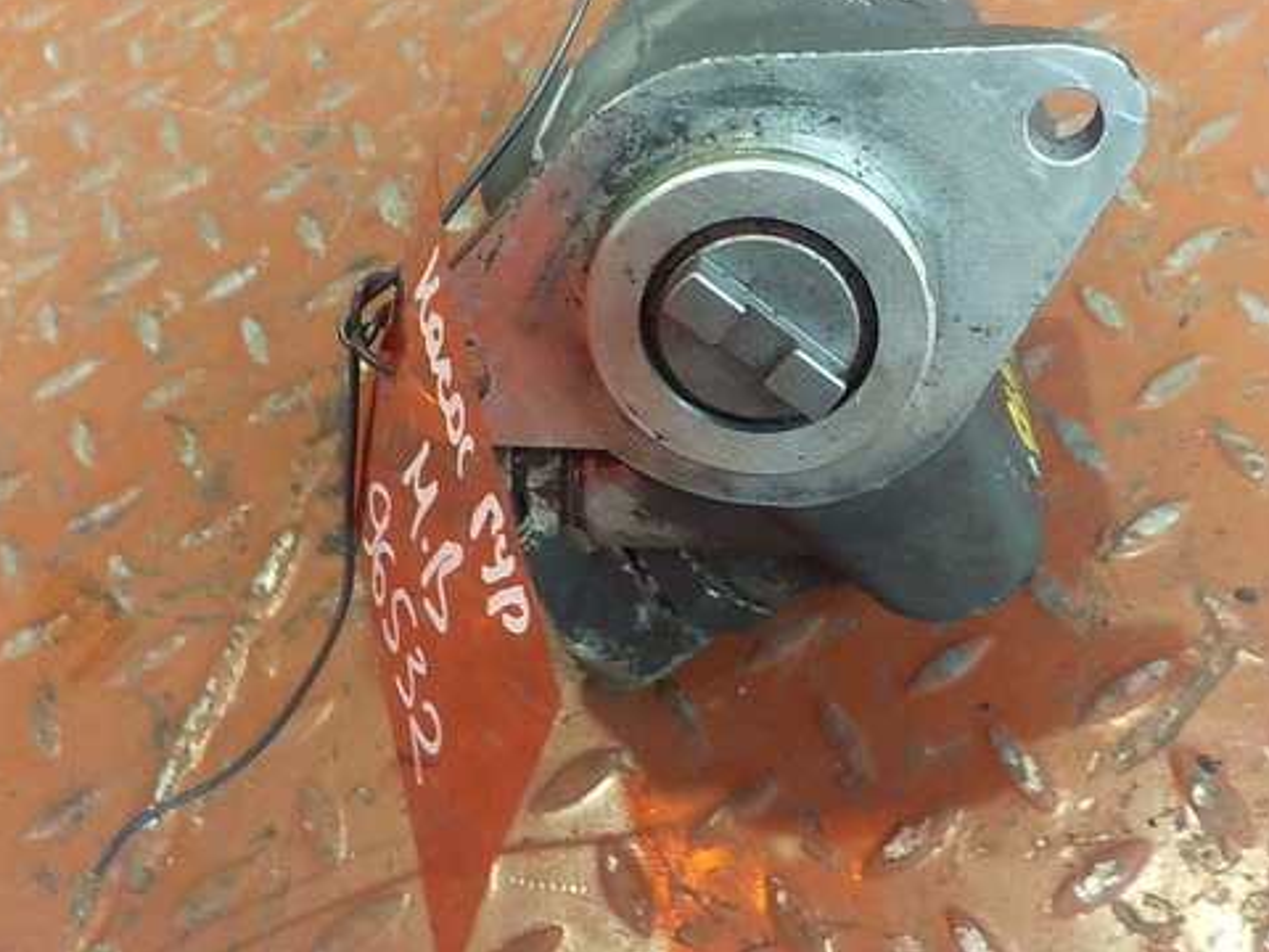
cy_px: 323
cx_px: 777
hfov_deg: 46.5
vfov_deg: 35.6
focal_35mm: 40
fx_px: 1466
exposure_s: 1/30
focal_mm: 4.1
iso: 250
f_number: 3.3
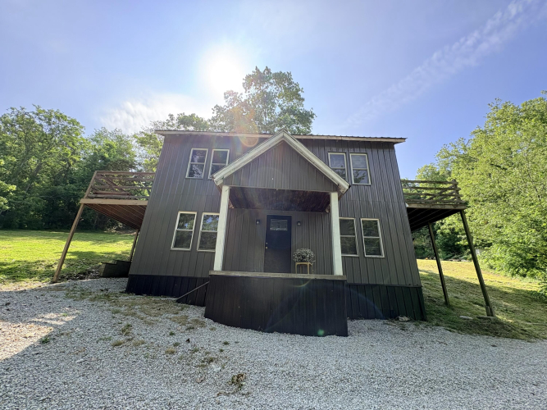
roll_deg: -1.1
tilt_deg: +21.7
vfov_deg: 85.7
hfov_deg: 102.1
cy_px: 205
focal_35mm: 14
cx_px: 274
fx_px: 221
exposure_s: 1/596
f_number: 2.2
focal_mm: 2.22
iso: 64
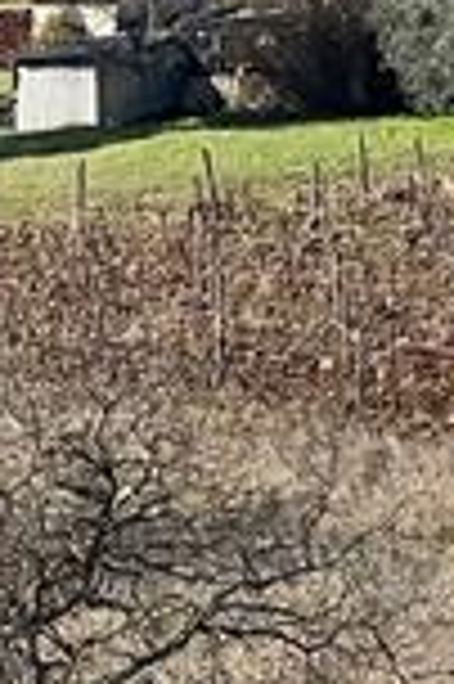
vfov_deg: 4.1
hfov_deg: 2.6
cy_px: 693
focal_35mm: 506
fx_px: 9593
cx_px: -1492
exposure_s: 1/552
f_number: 2.8
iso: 32
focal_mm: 9
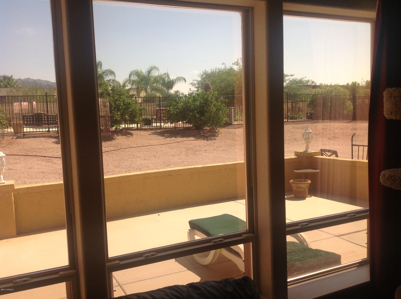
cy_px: 150
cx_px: 200
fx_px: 405
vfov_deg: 40.6
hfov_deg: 52.7
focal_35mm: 35
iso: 50
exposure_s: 1/355
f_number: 2.4
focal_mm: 4.28
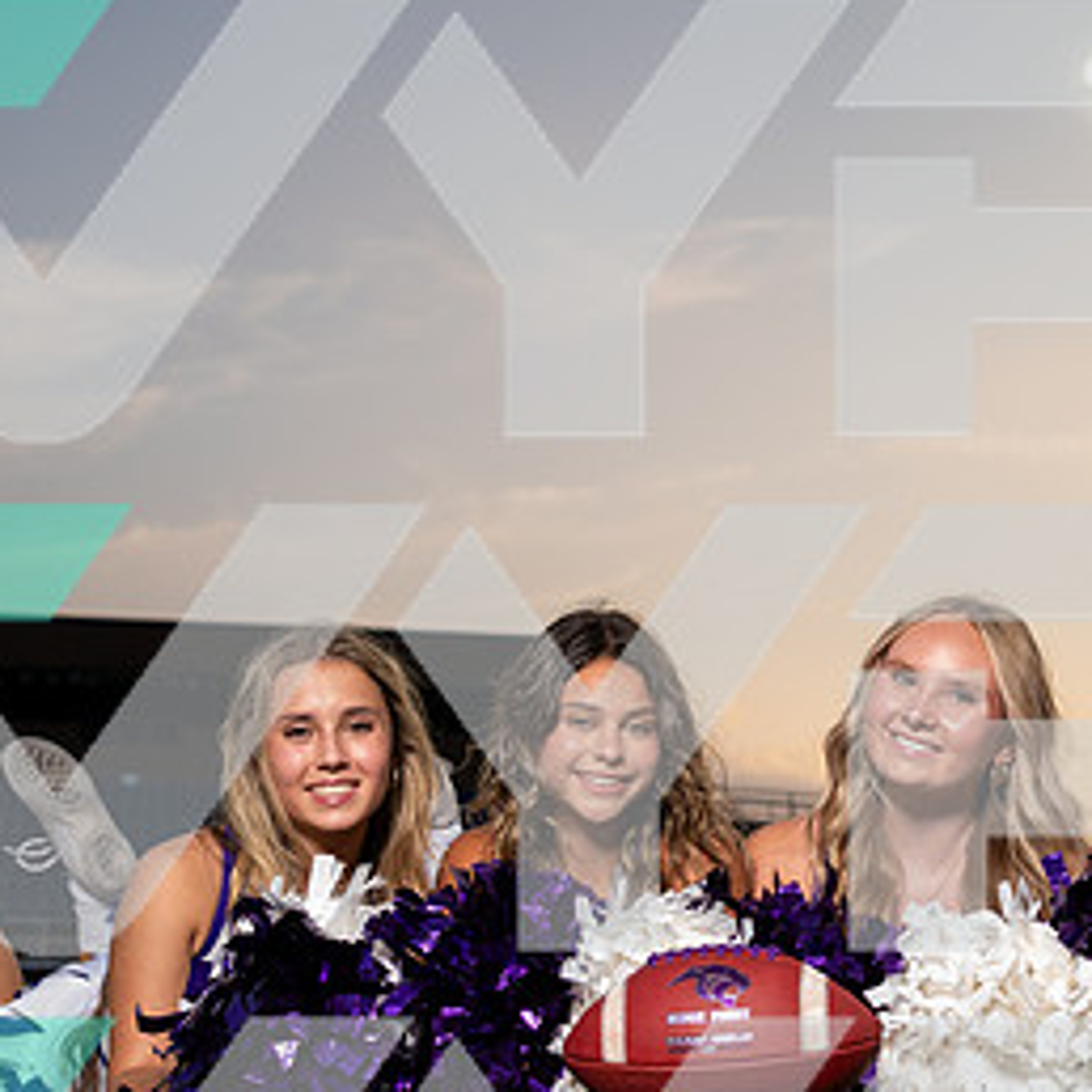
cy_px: 730
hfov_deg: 25.5
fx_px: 2391
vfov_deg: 25.6
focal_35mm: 67
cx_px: 766
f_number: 4
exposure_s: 1/250
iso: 400
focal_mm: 35
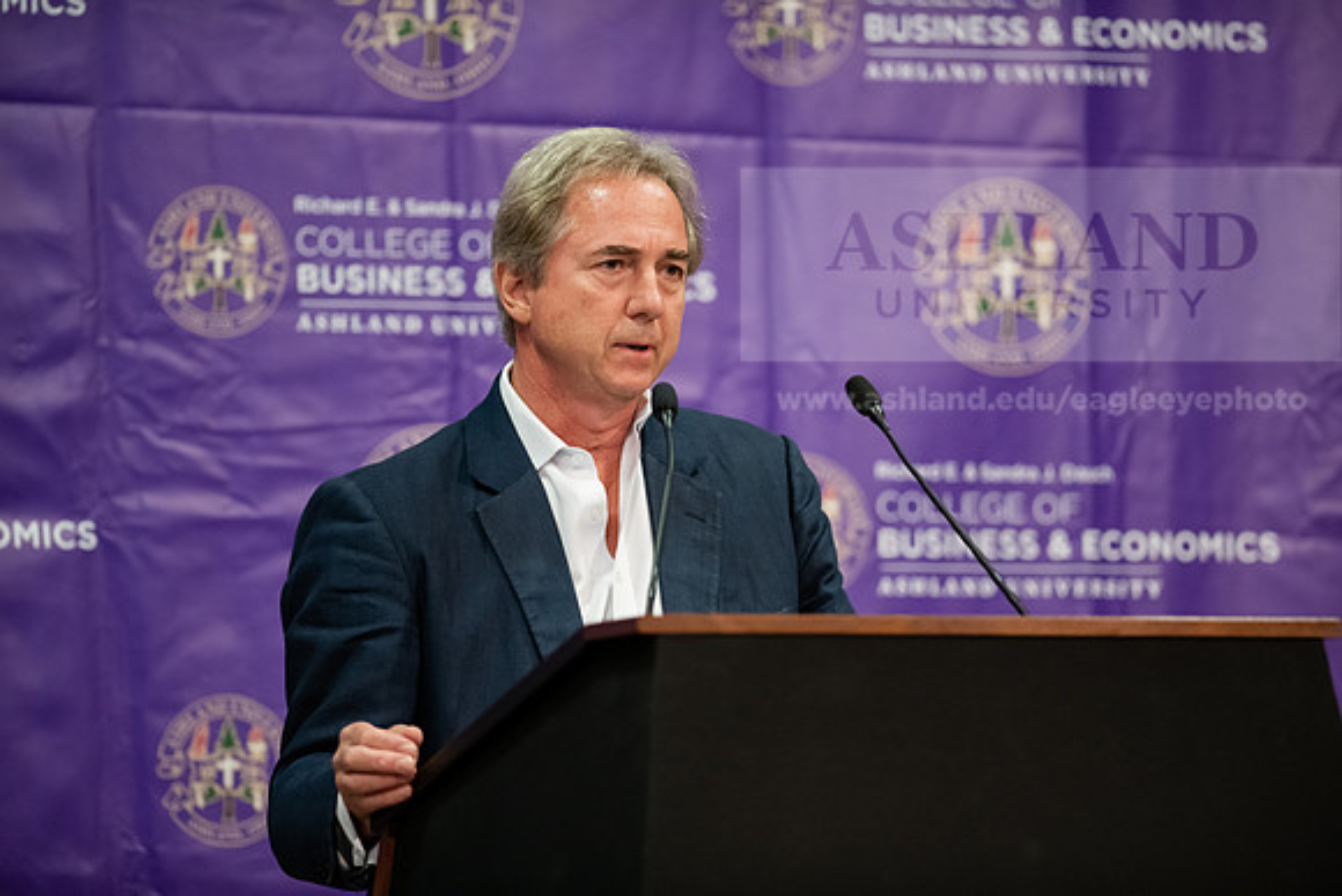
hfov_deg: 6.9
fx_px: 11185
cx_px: 671
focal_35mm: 300
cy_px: 448
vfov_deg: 4.6
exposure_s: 1/200
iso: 2000
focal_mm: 300
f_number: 2.8
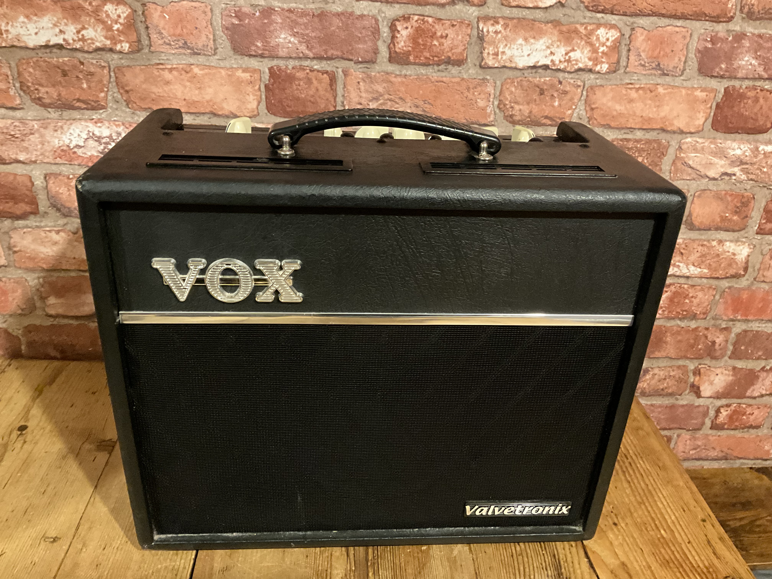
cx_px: 386
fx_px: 647
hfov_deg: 61.7
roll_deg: -4.7
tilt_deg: -27.1
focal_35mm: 29
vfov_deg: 48.2
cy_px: 290
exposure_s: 1/29
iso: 640
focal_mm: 3
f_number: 1.8
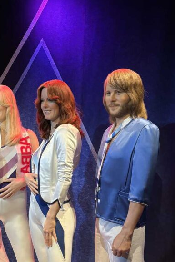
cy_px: 172
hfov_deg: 28.0
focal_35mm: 48
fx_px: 350
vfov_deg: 40.7
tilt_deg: -5.8
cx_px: 62
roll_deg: -2.1
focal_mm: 5.96
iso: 320
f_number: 1.6
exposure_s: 1/49
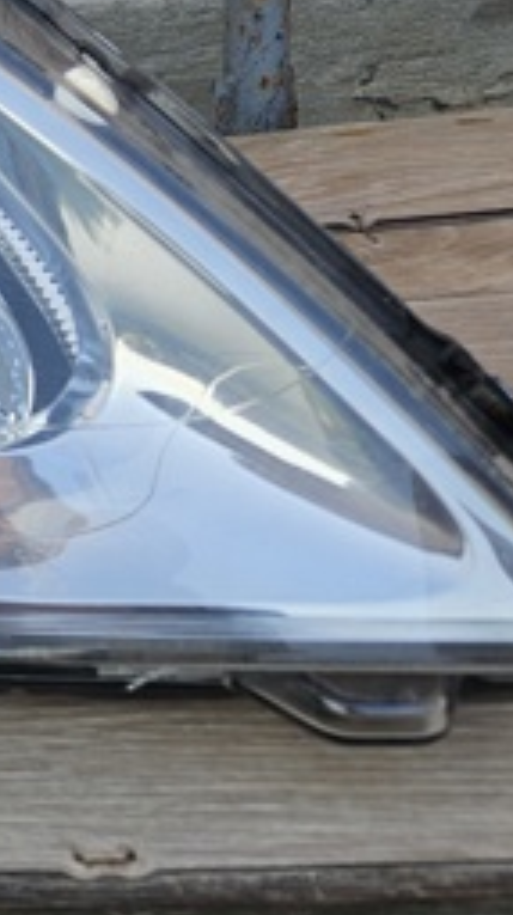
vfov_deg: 33.3
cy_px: 431
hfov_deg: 14.9
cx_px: -563
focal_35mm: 63
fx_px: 1527
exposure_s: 1/359
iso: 100
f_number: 1.8
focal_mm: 5.4
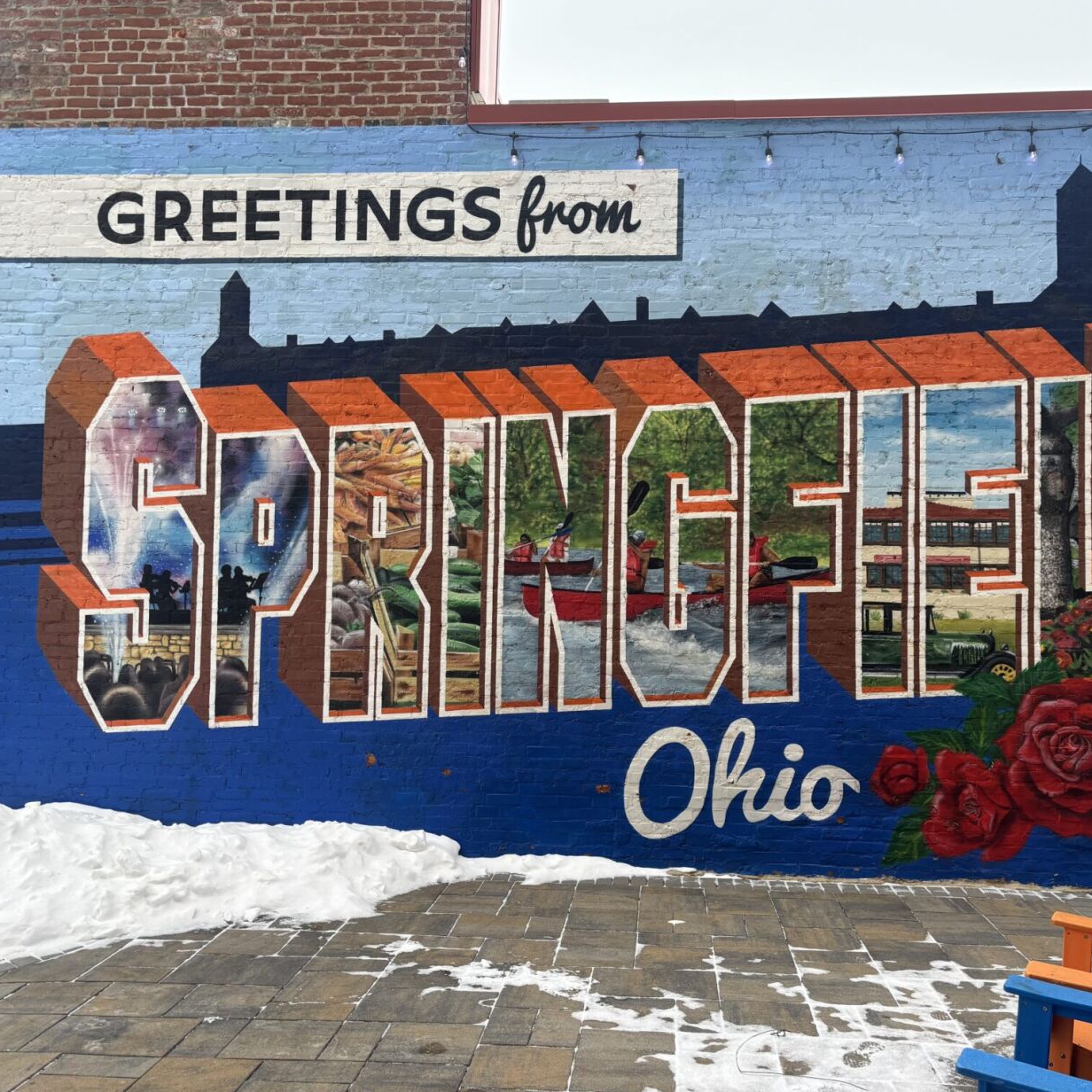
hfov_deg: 52.4
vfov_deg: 52.5
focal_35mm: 31
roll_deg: -1.4
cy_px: 540
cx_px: 599
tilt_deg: +3.1
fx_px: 1106
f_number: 1.6
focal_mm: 5.96
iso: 50
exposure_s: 1/373
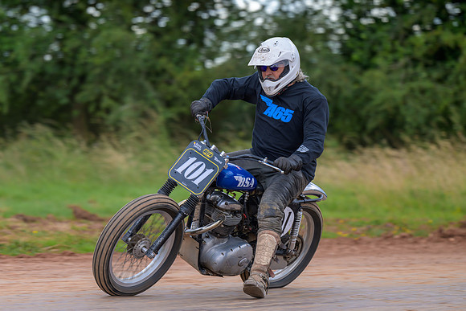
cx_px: 189
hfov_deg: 8.5
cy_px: 160
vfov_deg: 5.7
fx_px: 3118
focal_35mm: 241
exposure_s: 1/320
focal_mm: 190
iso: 125
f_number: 4
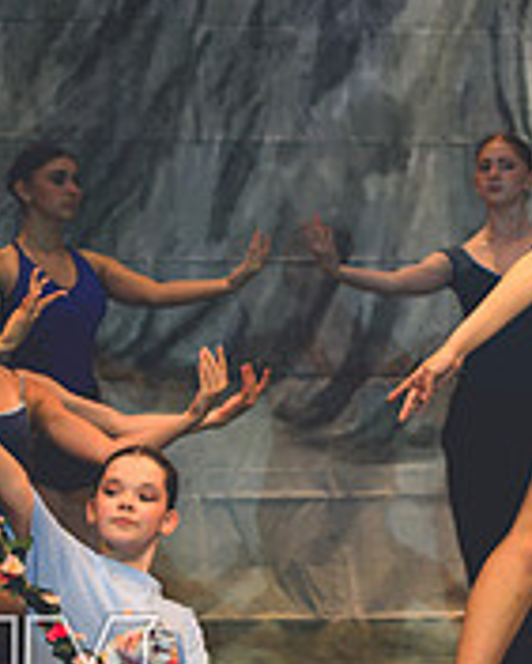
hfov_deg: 6.0
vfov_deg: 7.6
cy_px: 262
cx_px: 845
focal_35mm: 254
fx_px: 4995
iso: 800
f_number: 2.8
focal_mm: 82
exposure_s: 1/500
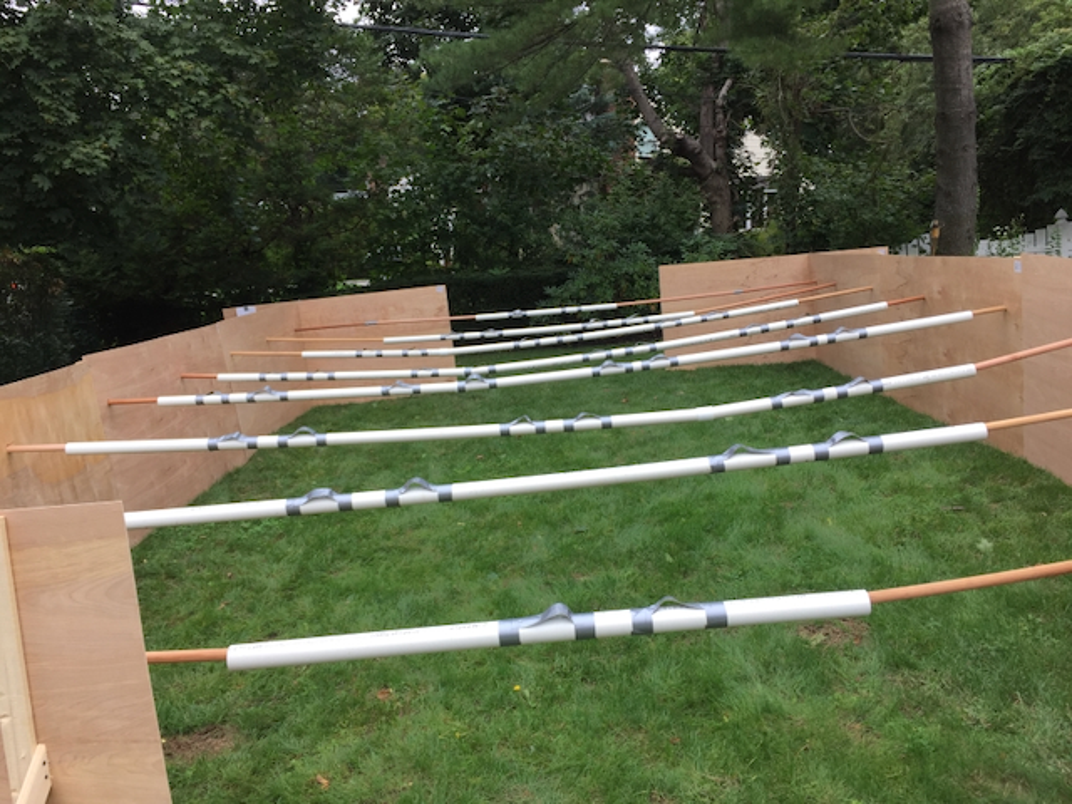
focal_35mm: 29
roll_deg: +3.2
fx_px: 898
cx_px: 536
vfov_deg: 48.2
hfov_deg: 61.7
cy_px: 402
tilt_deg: -10.2
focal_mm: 4.15
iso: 32
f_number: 2.2
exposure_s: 1/149
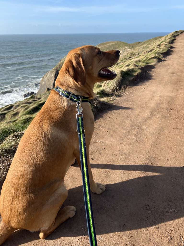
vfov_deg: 67.3
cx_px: 92
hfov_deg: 53.1
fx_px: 184
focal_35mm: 26
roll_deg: +0.7
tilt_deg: -26.0
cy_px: 123
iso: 50
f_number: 1.5
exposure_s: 1/2513
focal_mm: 5.7
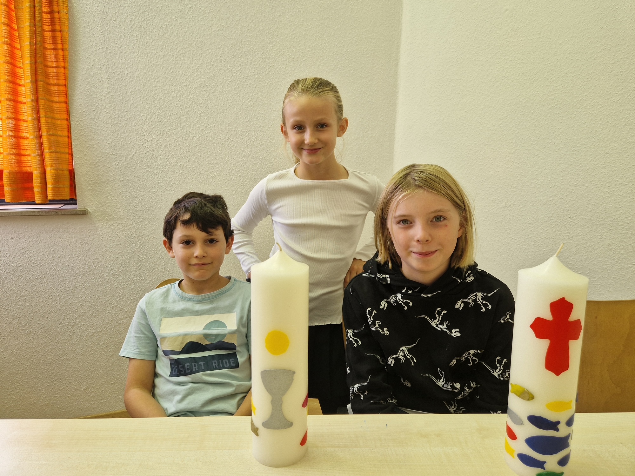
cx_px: 318
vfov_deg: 58.9
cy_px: 238
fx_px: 422
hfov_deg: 73.9
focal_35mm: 23
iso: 80
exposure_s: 1/100
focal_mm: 5.4
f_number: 1.8
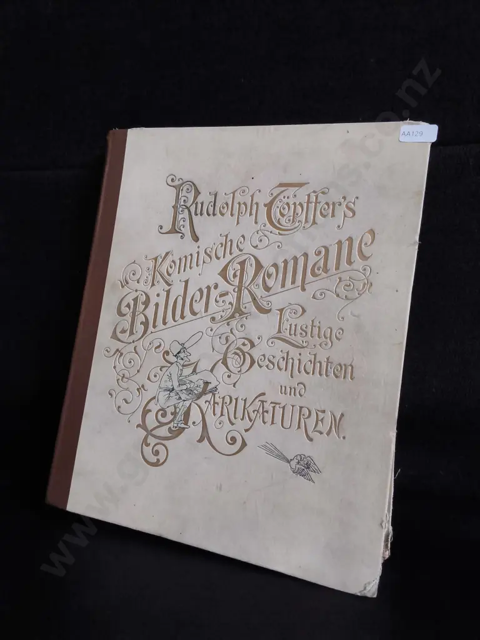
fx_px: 499
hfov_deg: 51.4
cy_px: 320
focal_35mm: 27
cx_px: 240
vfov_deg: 65.3
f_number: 2
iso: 400
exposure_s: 1/100
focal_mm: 2.87
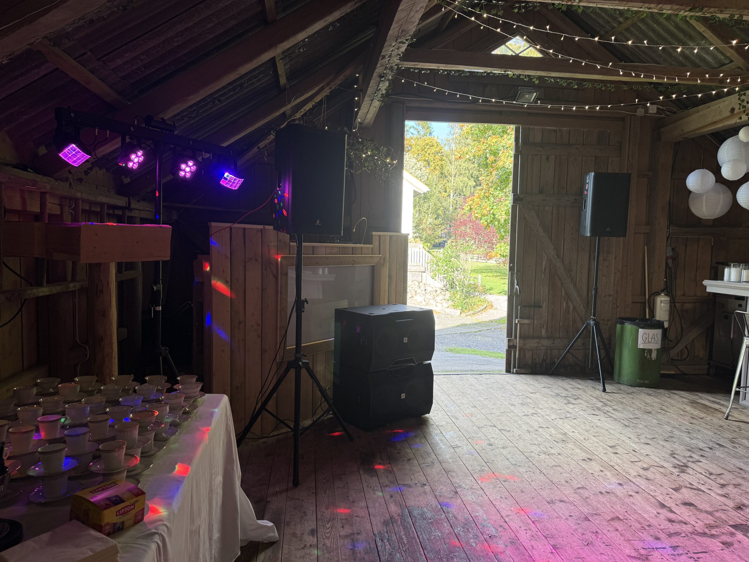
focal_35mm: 24
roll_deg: -0.7
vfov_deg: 56.8
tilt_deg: -3.3
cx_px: 374
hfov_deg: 71.6
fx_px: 519
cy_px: 281
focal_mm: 6.76
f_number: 1.78
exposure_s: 1/173
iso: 64
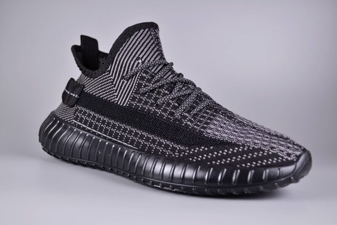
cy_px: 112
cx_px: 168
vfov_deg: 29.9
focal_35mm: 45
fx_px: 421
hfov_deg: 43.6
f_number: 4.5
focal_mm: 30
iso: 100
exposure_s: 1/80
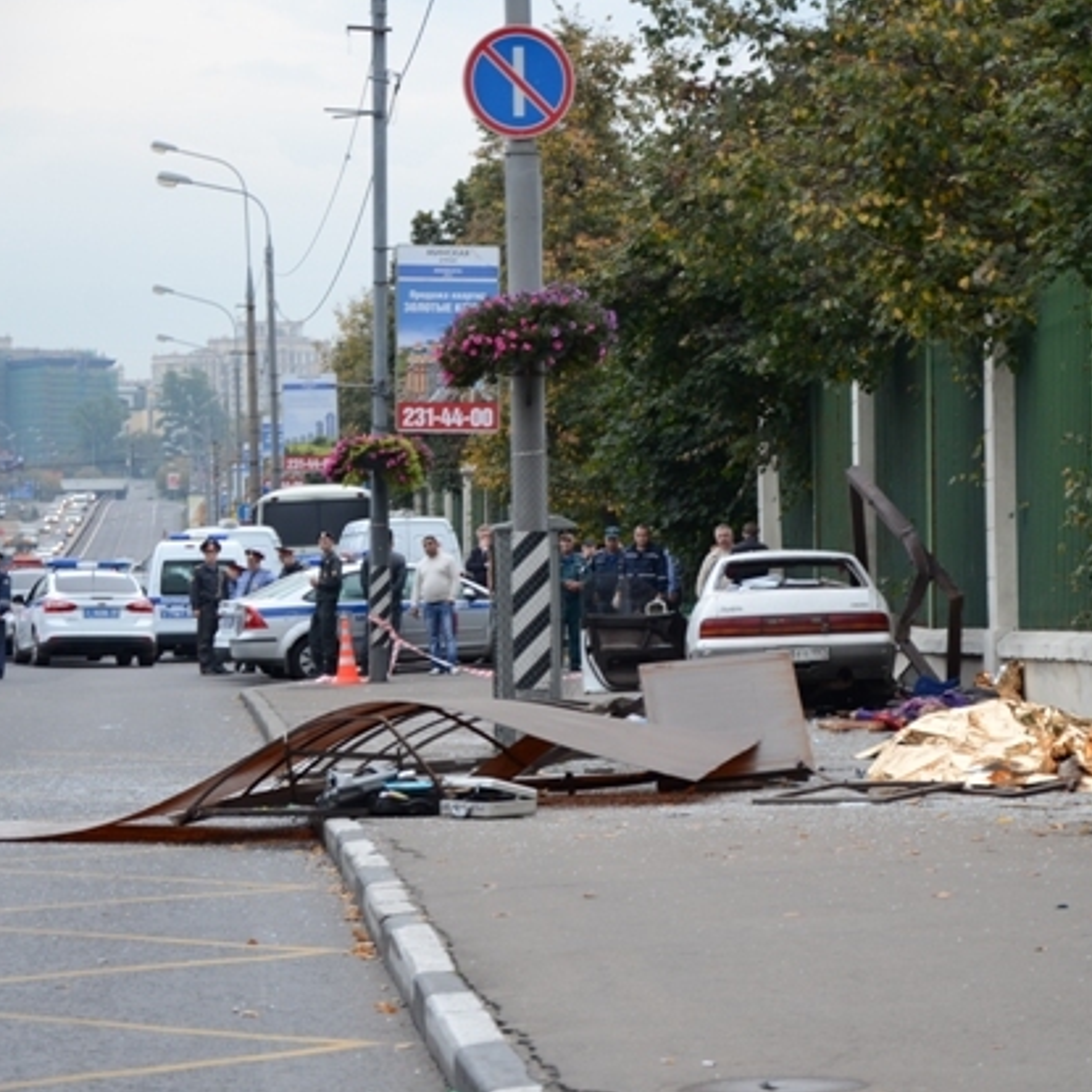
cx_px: 755
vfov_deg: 12.0
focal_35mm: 146
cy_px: 545
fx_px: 5198
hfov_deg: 12.0
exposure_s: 1/50
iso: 320
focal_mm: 75
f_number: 5.3
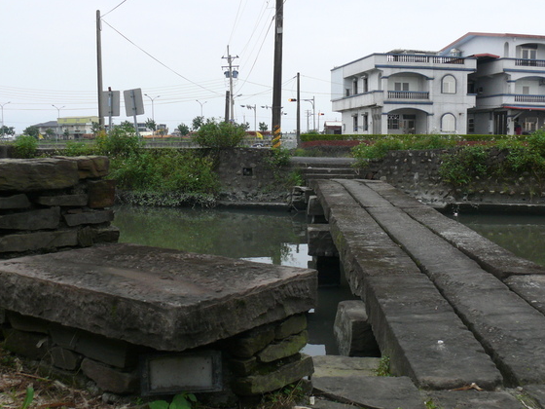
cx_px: 282
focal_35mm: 40
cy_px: 200
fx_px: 630
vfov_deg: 36.0
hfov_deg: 46.8
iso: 200
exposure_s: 1/250
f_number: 4
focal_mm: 7.4
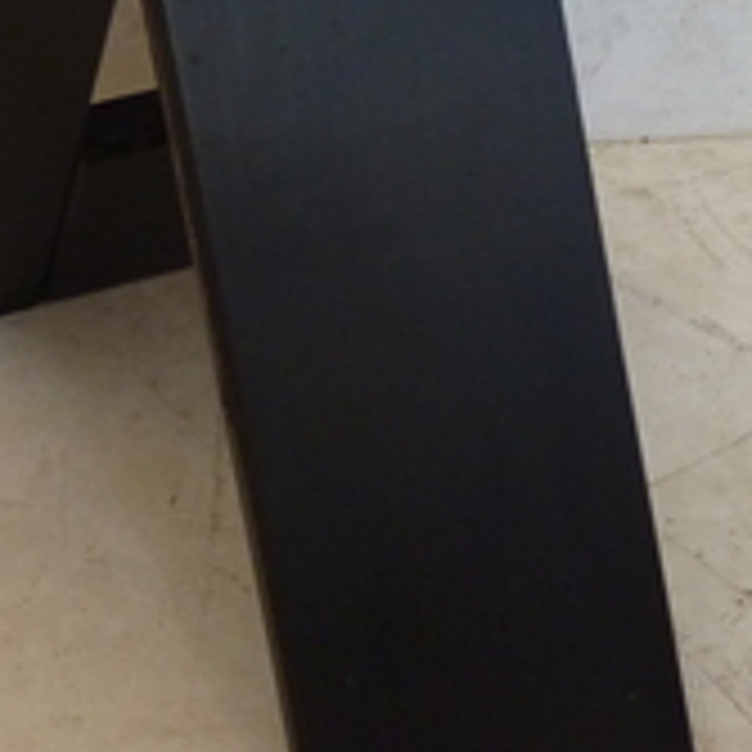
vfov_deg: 18.6
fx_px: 2261
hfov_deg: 18.8
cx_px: 275
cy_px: 77
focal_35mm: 92
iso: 250
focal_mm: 4.7
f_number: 3.4
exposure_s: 1/30
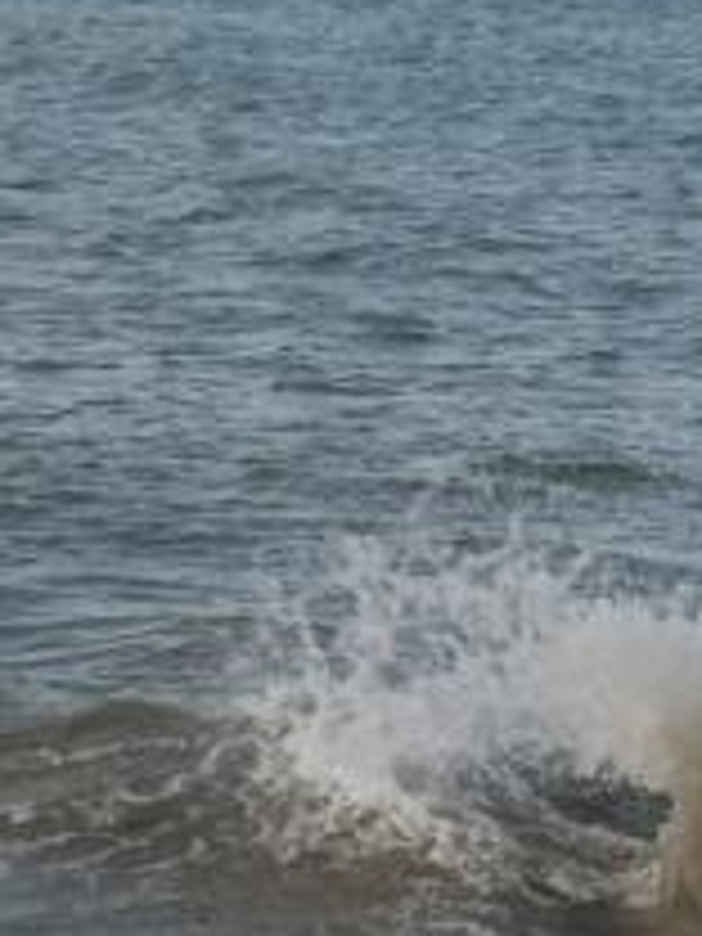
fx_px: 6611
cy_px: 612
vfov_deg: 8.1
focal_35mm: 244
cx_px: 900
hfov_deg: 6.0
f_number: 5.6
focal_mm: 55
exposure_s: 1/125
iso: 100
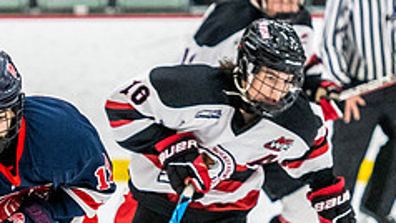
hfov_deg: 3.8
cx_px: 36
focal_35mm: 561
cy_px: 245
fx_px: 5892
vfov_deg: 2.2
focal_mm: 135
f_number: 2.8
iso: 2800
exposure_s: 1/640
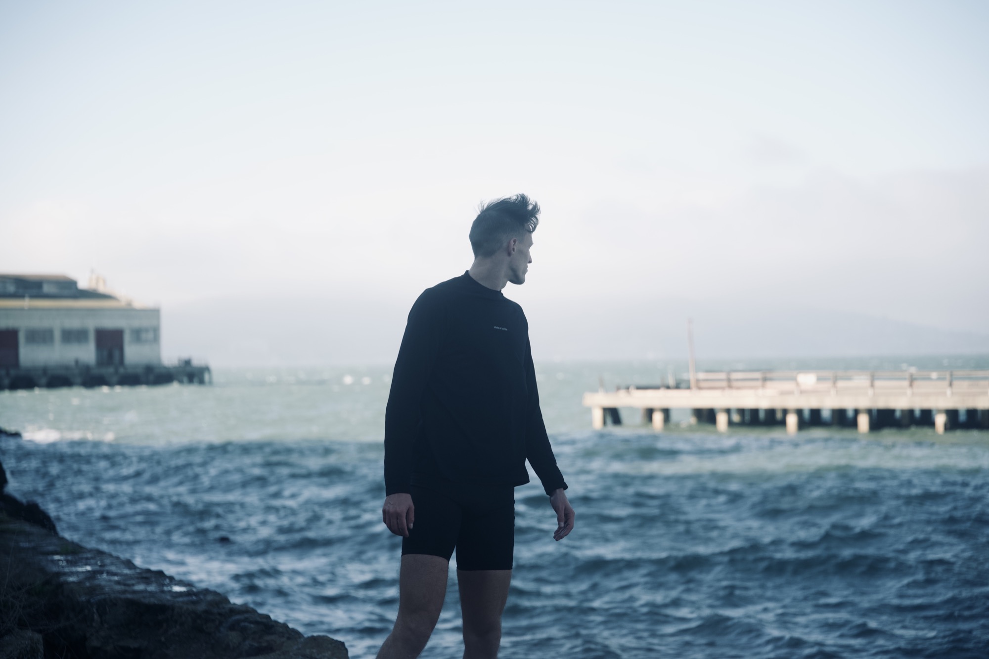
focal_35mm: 70
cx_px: 494
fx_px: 1923
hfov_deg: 28.8
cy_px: 330
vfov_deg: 19.5
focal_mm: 70
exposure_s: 1/1000
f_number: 2.8
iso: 500
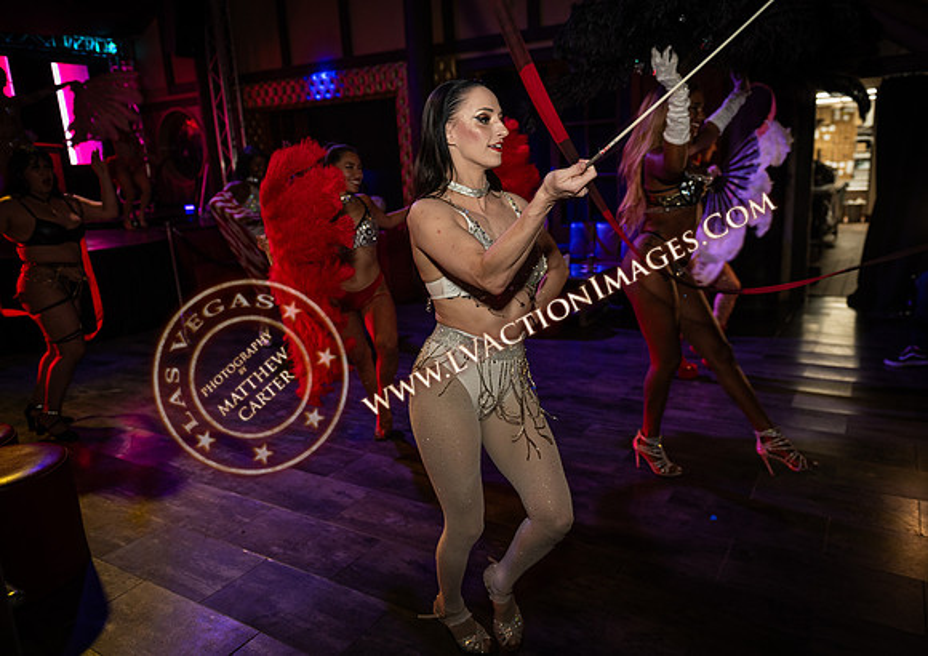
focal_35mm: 25
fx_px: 667
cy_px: 325
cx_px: 498
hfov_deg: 69.5
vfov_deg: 52.4
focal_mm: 24
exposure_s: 1/100
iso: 1250
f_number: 2.8
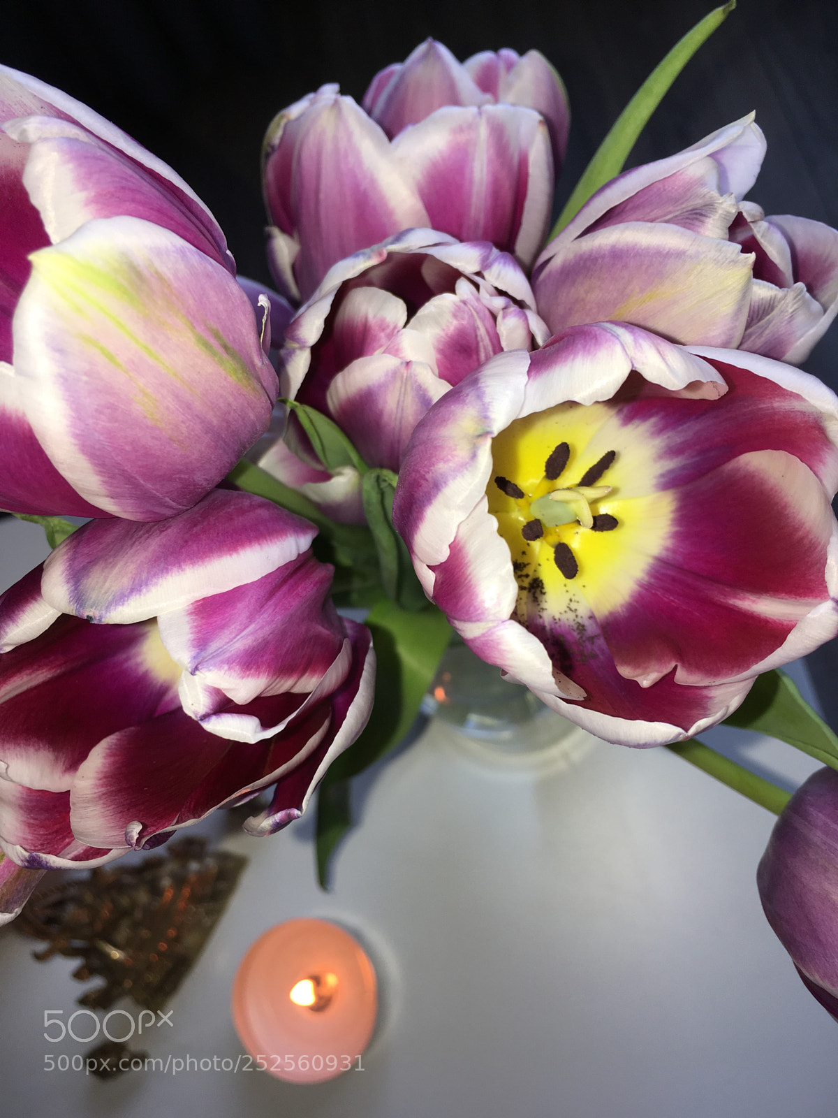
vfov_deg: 61.7
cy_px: 559
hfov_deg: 48.2
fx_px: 936
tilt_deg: -69.1
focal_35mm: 29
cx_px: 419
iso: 25
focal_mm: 4.15
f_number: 2.2
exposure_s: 1/107
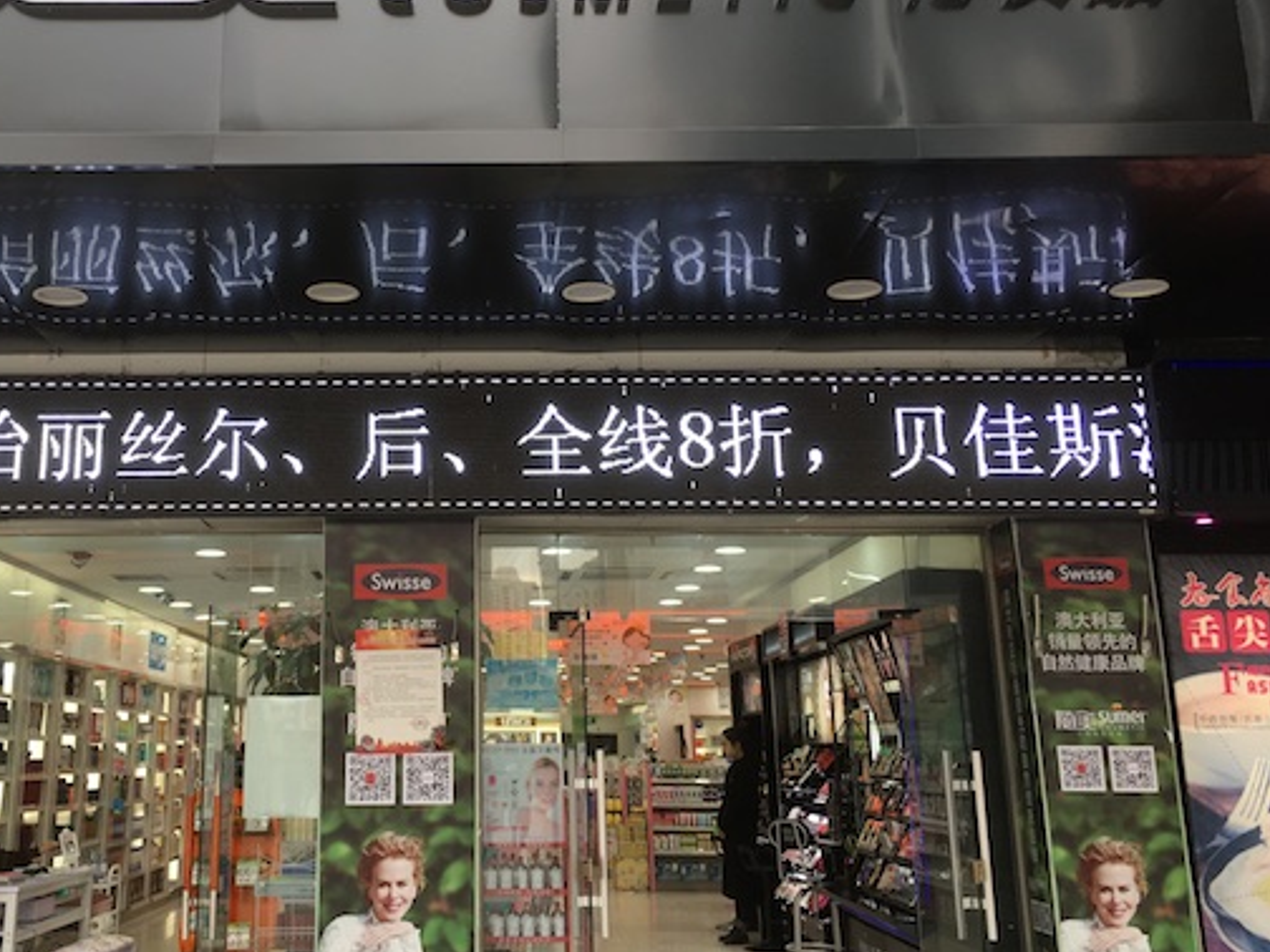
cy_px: 394
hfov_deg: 47.3
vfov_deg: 36.7
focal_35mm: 39
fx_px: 1431
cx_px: 454
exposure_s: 1/100
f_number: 2.2
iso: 32
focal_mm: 4.15
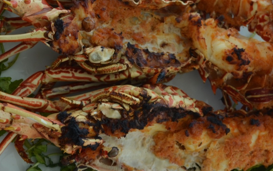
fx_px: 723
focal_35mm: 97
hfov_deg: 21.4
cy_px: 39
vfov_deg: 13.4
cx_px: 116
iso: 200
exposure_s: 1/160
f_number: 6.3
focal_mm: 29
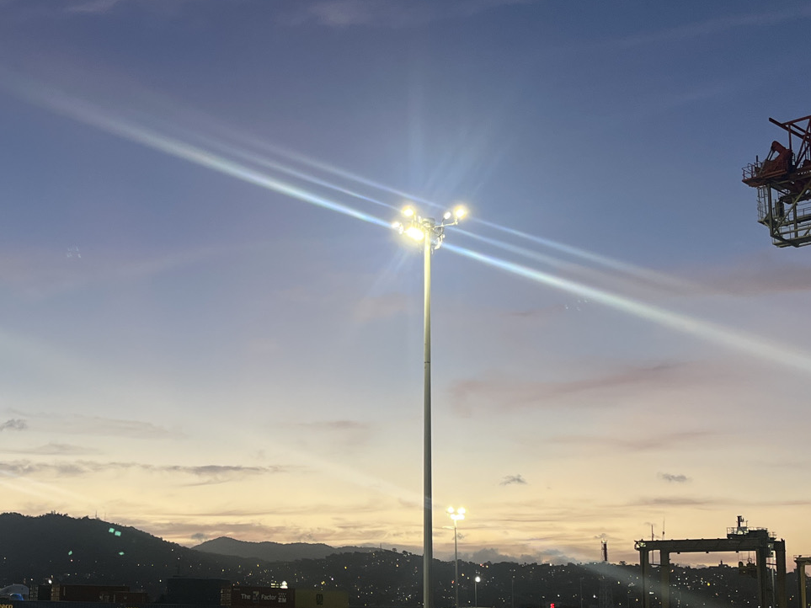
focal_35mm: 54
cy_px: 370
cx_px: 263
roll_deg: -0.4
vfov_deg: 27.0
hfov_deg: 35.2
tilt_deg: +10.4
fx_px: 1265
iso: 80
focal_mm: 5.1
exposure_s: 1/60
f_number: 1.6
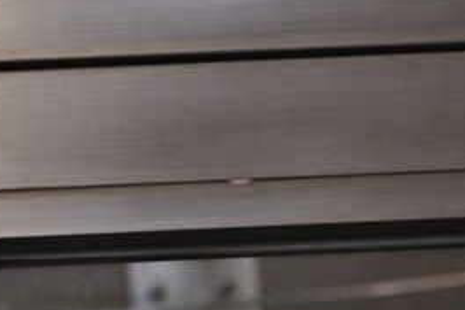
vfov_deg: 6.9
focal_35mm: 198
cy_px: -55
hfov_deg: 10.3
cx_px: 2
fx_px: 2558
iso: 1250
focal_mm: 55
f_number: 5.6
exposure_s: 1/40
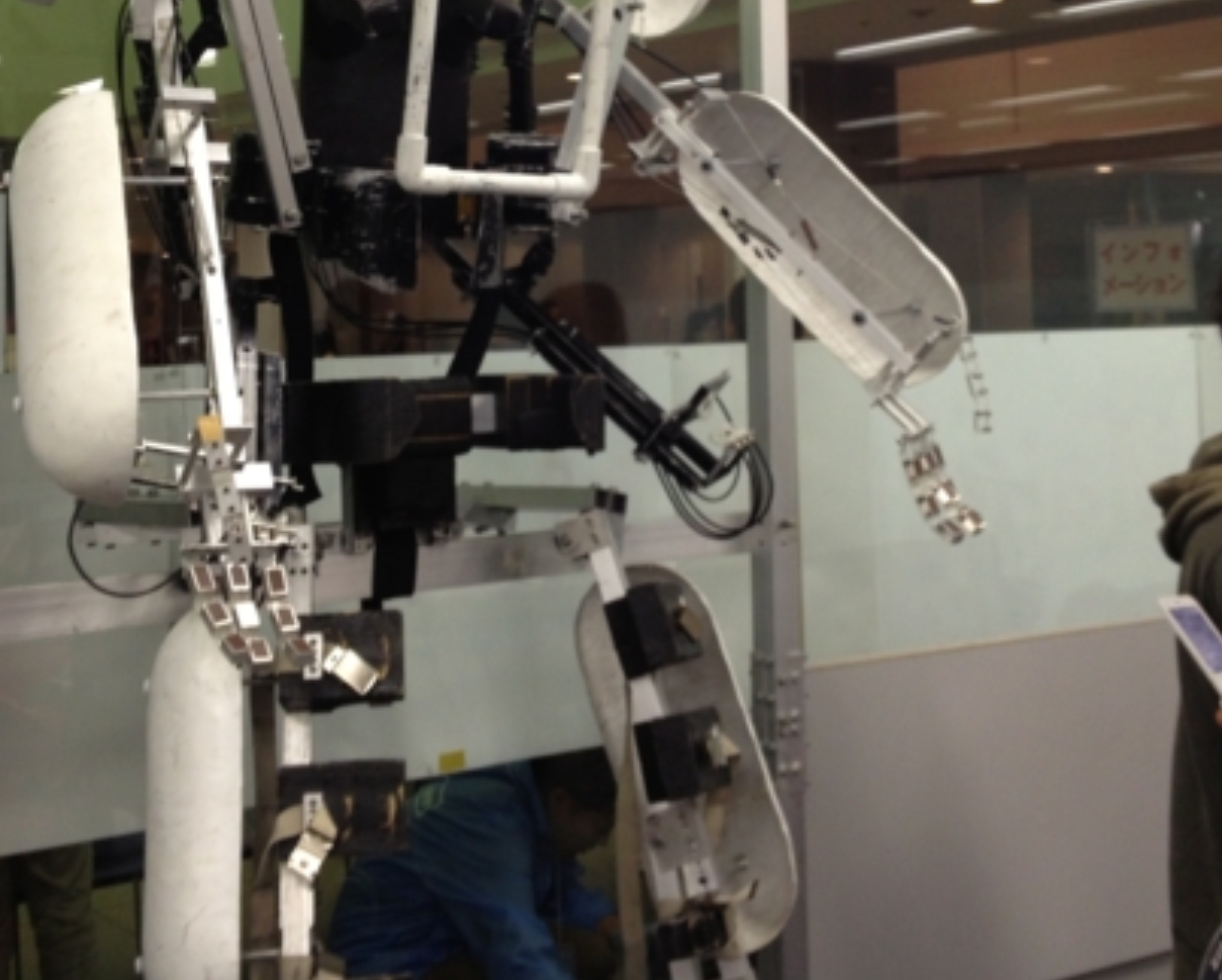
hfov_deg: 30.9
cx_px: 597
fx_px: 2208
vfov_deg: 24.6
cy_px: 197
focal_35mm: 61
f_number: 2.4
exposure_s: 1/20
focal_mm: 4.28
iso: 80
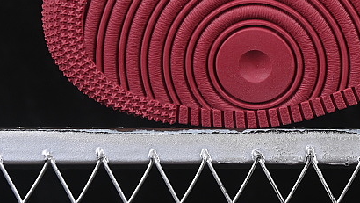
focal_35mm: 207
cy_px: -69
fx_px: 1977
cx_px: 392
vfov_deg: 5.8
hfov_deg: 10.3
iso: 160
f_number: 7.1
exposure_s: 1/80
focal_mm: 50
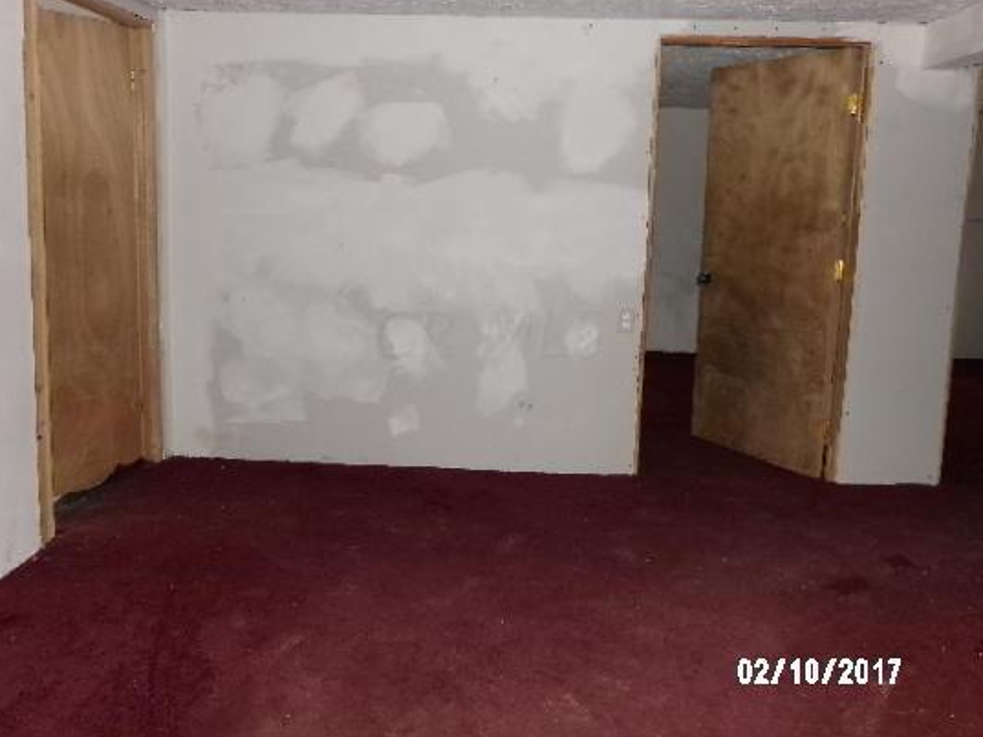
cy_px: 331
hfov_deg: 58.3
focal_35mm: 31
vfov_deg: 45.4
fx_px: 881
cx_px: 485
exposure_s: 1/60
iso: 200
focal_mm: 4.7
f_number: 3.2
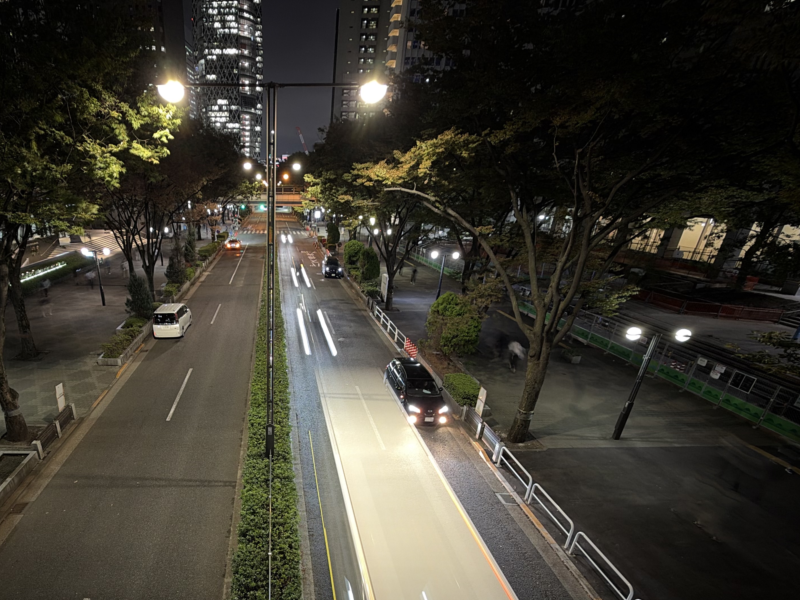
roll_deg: -0.4
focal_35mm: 20
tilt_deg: -27.2
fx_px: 462
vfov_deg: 63.3
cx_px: 278
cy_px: 427
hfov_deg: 79.5
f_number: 2.2
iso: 50
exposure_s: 1
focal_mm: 2.22
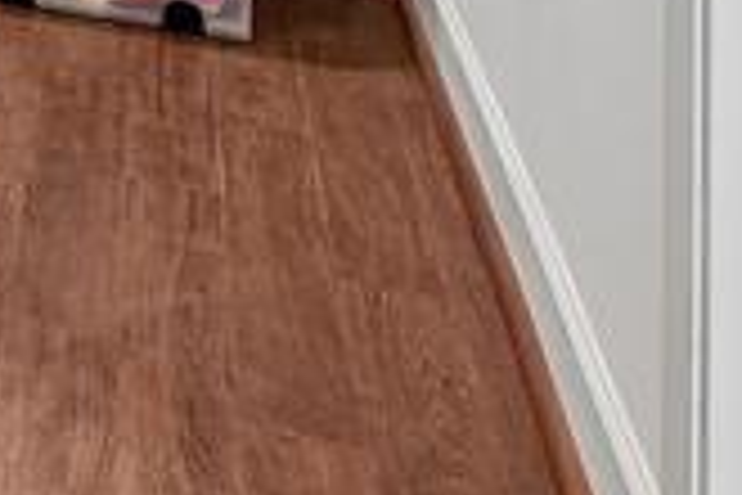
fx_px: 1942
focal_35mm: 94
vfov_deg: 11.8
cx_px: -1219
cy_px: -691
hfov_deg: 13.2
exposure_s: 1/2
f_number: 8
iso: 320
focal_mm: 15.2
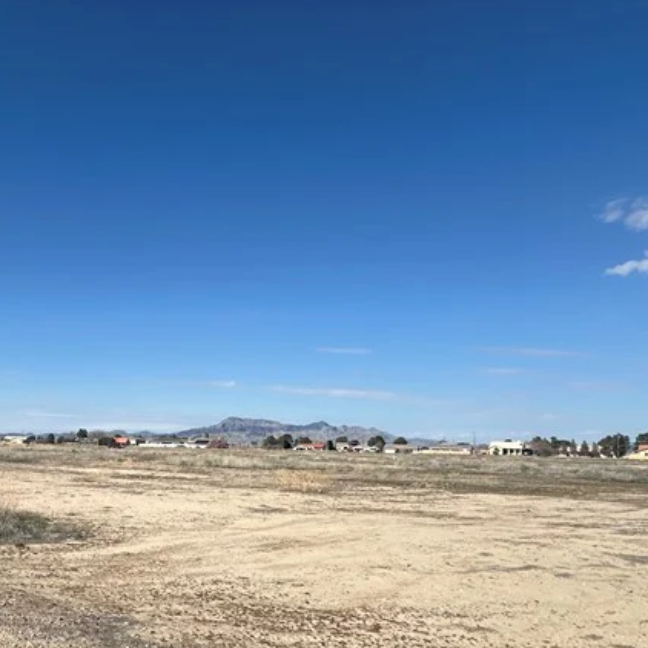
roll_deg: -1.4
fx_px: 635
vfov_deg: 53.5
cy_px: 401
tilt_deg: +3.8
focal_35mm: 30
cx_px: 83
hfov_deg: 49.1
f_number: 2.2
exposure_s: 1/3731
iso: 40
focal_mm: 2.22
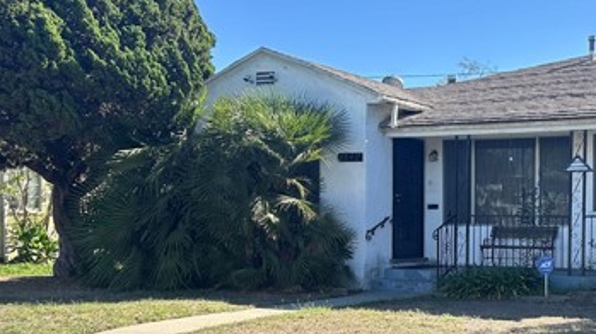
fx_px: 821
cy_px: 232
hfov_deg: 37.5
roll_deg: -0.2
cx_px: 526
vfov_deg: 22.9
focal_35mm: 52
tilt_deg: -1.5
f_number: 1.5
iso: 50
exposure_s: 1/2045
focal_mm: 5.7
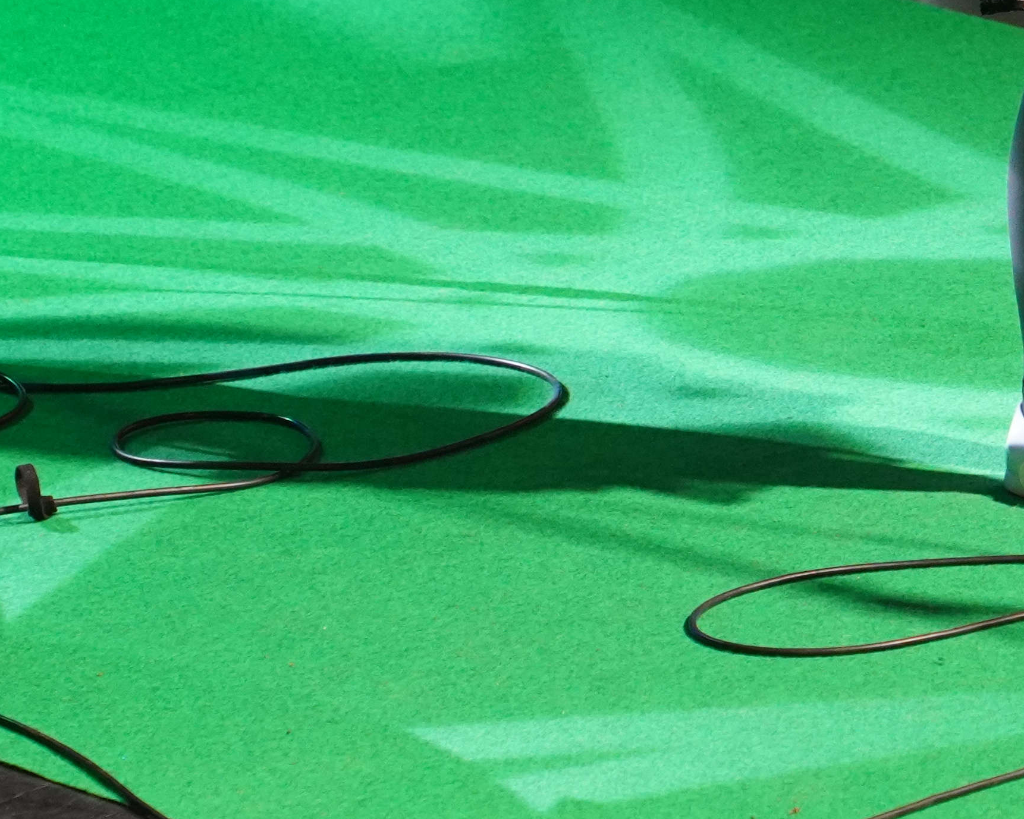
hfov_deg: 4.7
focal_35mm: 412
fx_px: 12488
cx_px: 1207
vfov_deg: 3.8
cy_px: -118
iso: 5000
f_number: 5
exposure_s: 1/160
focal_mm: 126
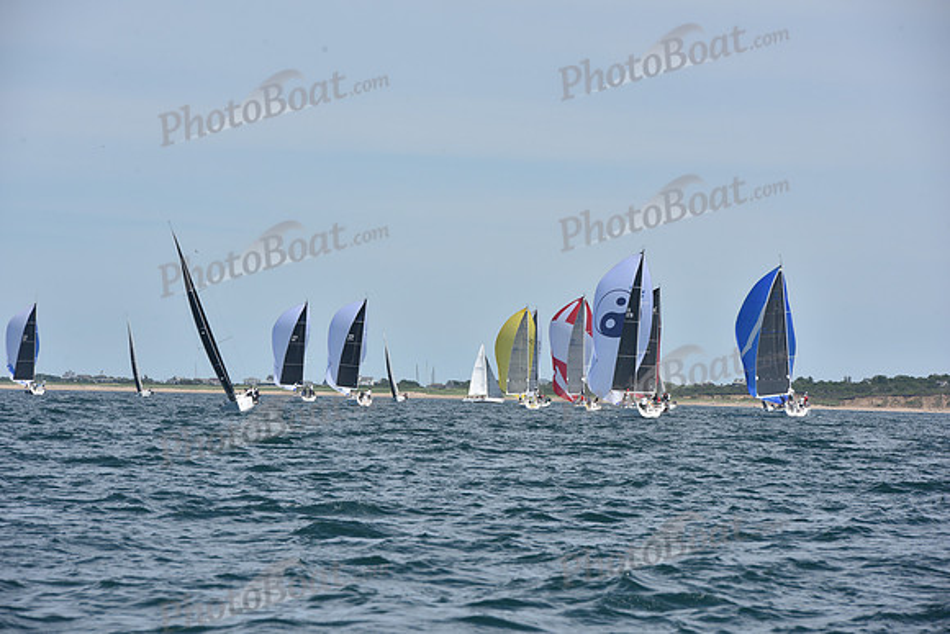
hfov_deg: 10.3
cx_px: 475
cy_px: 317
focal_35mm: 200
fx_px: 5279
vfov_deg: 6.9
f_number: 11
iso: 250
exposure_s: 1/800
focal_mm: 200
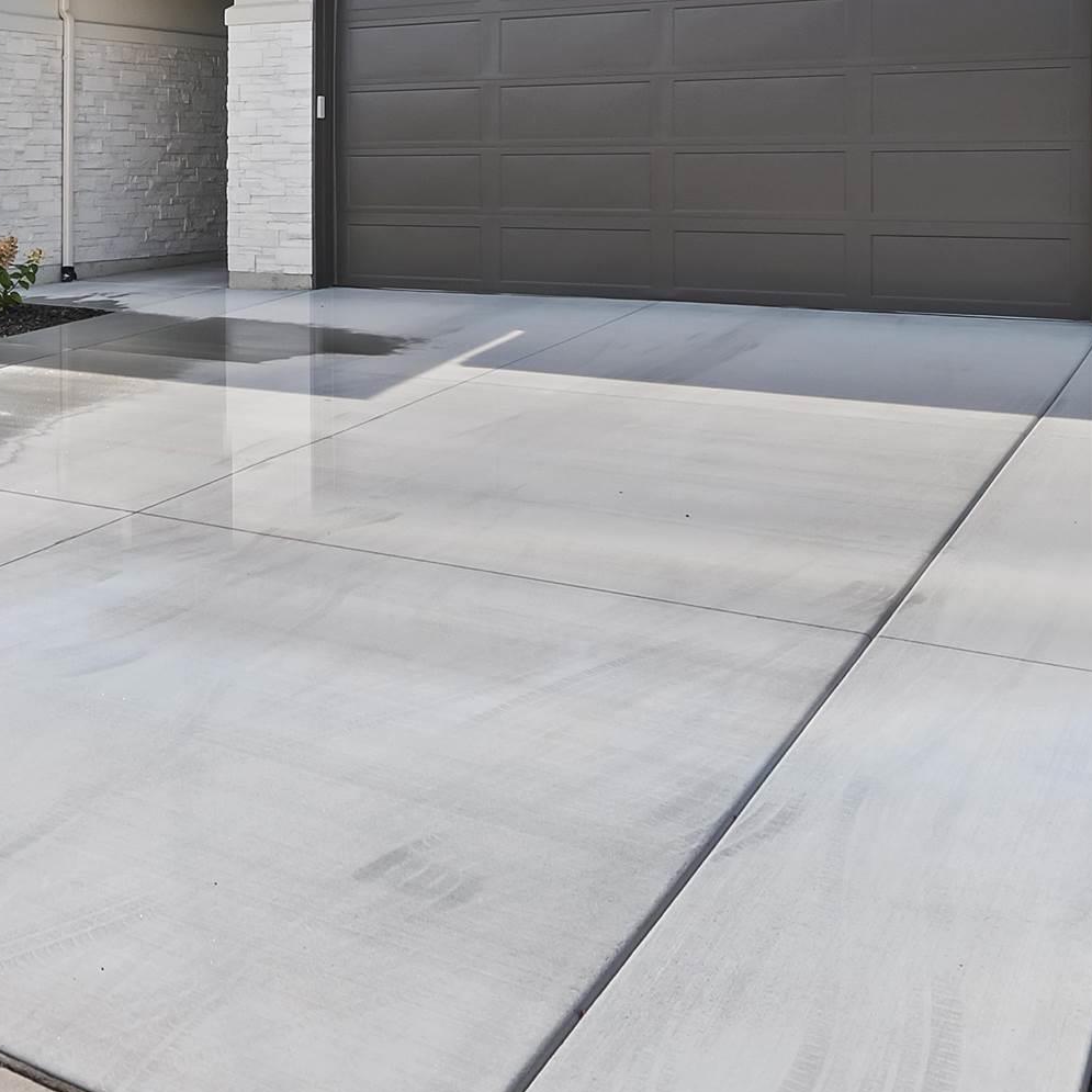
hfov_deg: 38.3
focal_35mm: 42
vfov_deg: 38.0
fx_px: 1499
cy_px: 167
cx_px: 193
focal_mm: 11
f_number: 11
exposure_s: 1/50
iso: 320
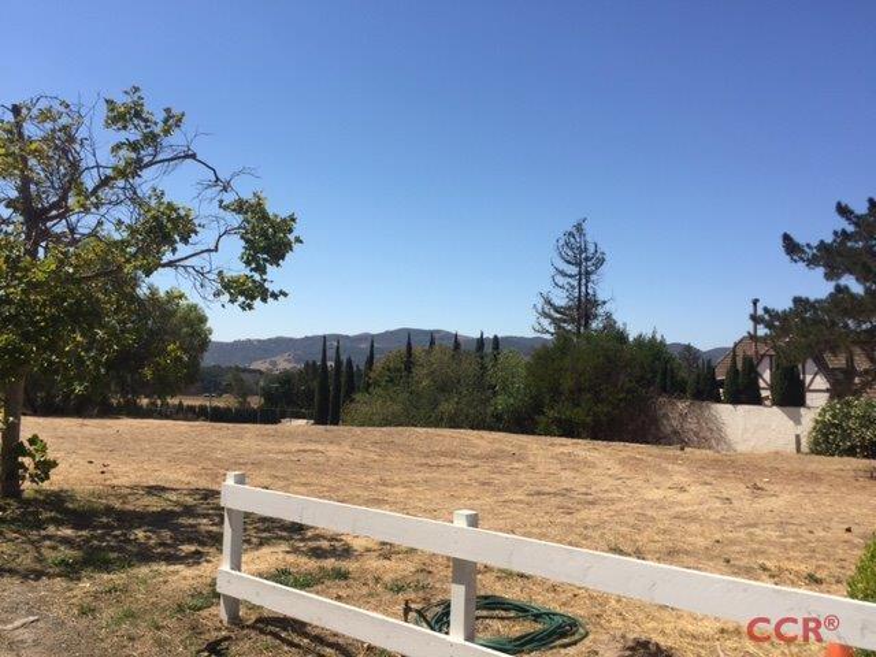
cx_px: 438
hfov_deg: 61.7
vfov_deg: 48.2
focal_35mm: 29
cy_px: 328
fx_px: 734
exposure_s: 1/2639
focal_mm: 4.15
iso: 32
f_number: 2.2
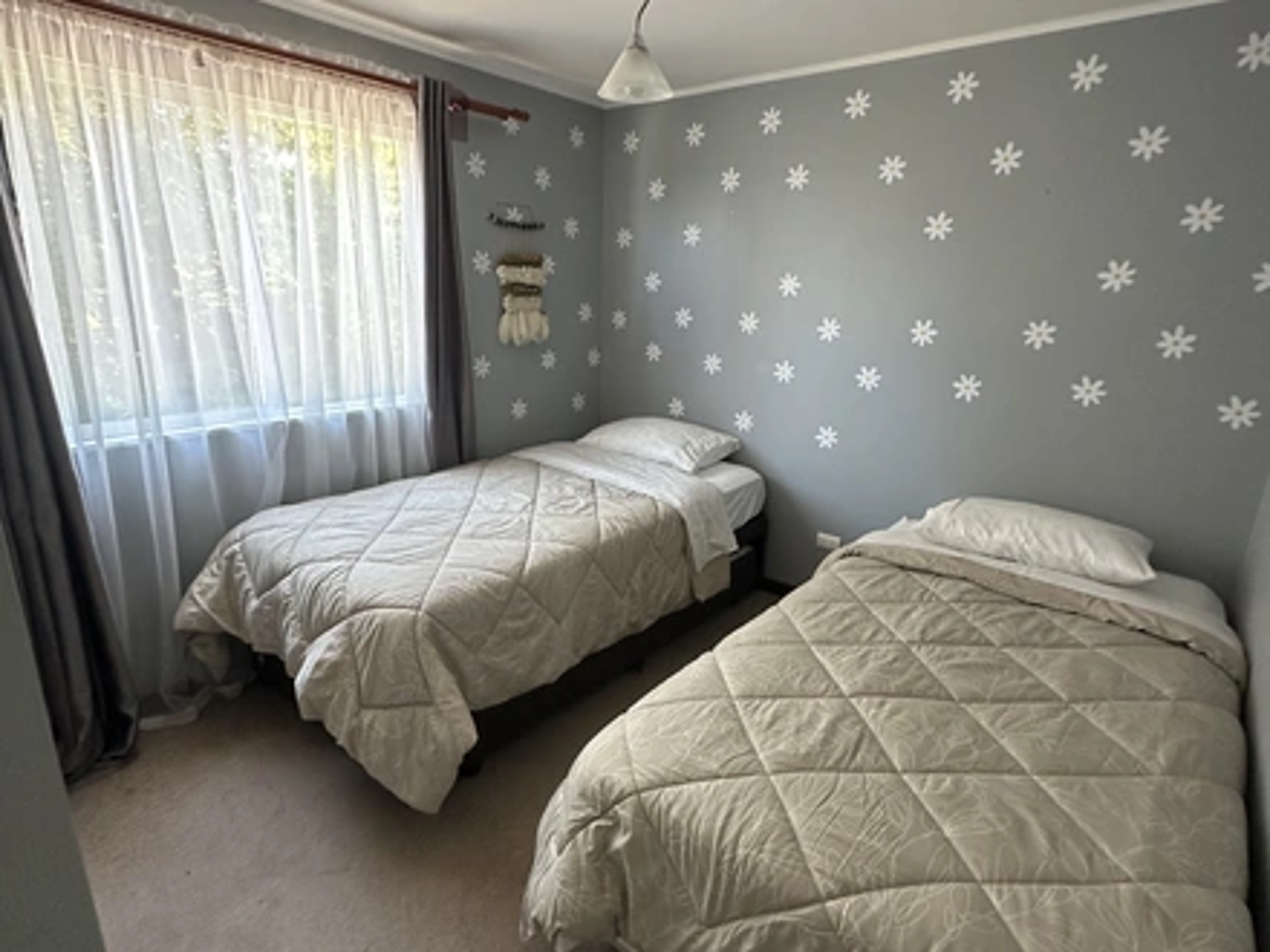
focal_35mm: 14
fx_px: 514
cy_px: 476
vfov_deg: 85.7
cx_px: 635
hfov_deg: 102.1
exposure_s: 1/76
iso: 320
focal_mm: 2.22
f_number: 2.2
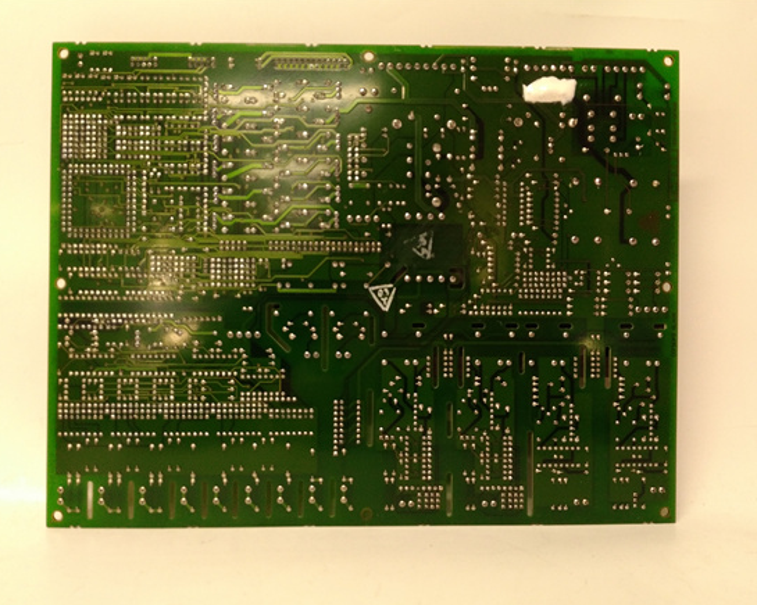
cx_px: 374
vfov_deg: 50.0
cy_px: 308
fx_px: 650
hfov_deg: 60.4
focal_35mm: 29
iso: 331
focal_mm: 3.79
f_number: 2
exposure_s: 1/33
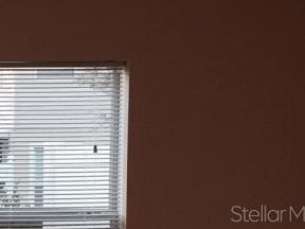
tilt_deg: -3.9
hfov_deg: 16.5
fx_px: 908
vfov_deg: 14.2
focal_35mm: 103
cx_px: -212
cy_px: 213
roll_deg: -0.6
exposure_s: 1/30
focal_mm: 4.15
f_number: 2.2
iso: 50
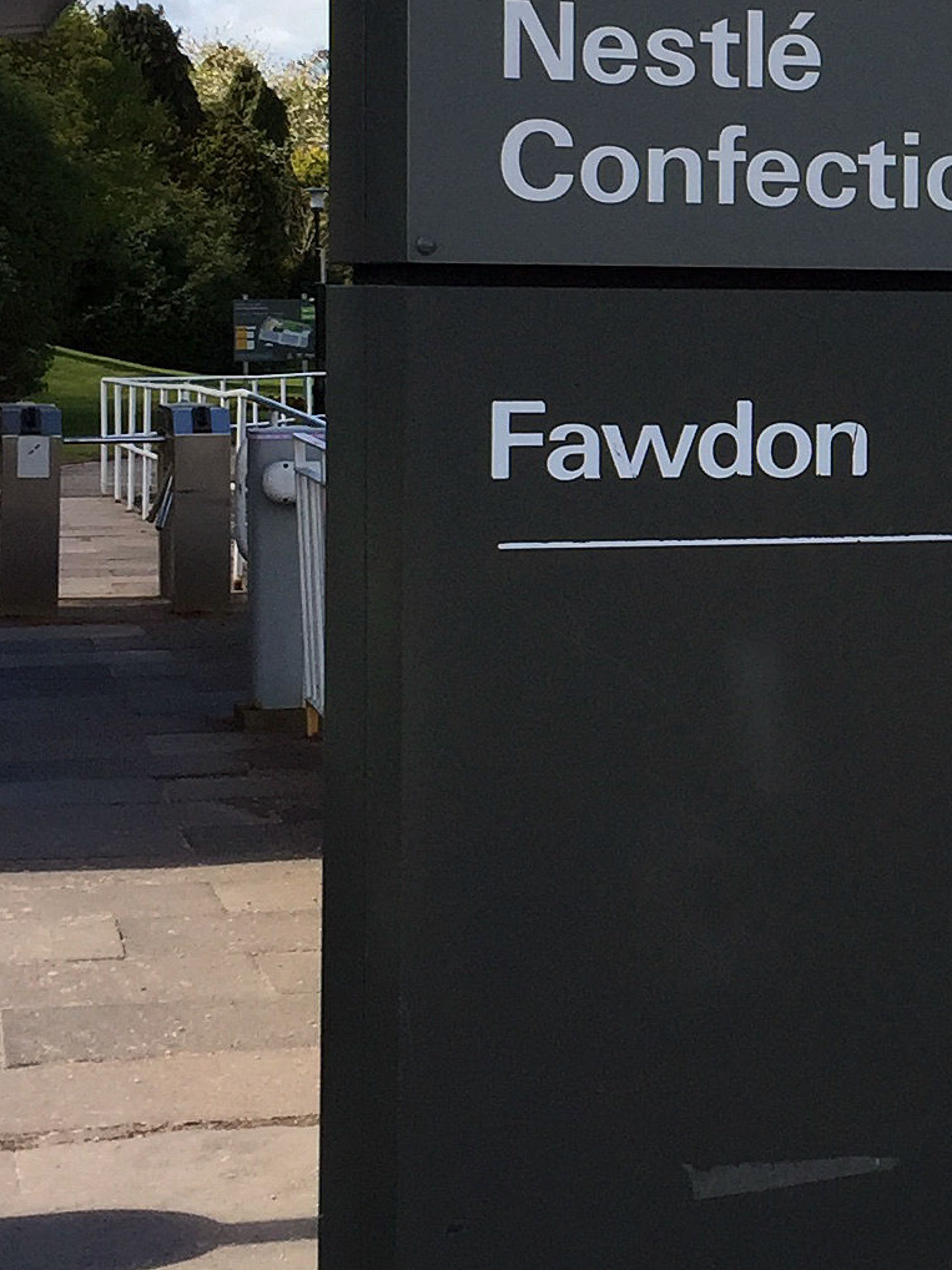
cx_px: 1380
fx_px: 3412
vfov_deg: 21.0
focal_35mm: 93
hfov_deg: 14.9
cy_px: 374
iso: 32
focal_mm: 4.15
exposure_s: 1/1522
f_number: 2.2
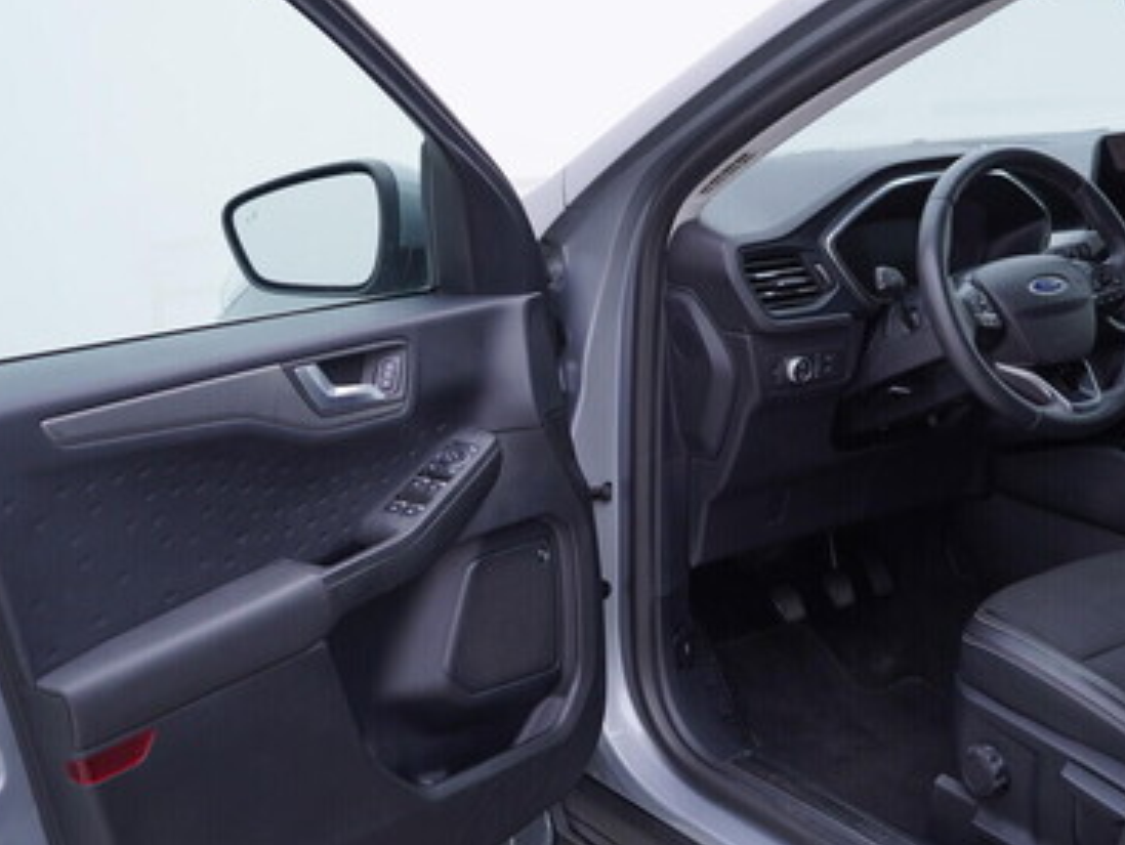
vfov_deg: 28.1
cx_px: 602
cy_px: 401
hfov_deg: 36.8
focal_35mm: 52
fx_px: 1691
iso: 125
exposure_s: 1/50
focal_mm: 24
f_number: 3.2
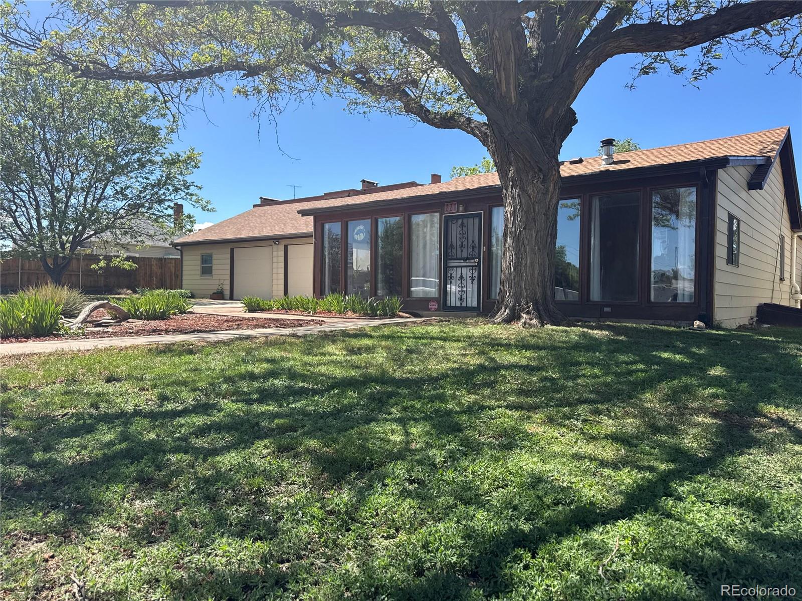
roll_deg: -0.8
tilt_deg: -1.2
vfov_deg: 56.8
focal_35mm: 24
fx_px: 556
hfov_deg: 71.6
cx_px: 401
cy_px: 300
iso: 80
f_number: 1.78
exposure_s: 1/2604
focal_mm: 6.76
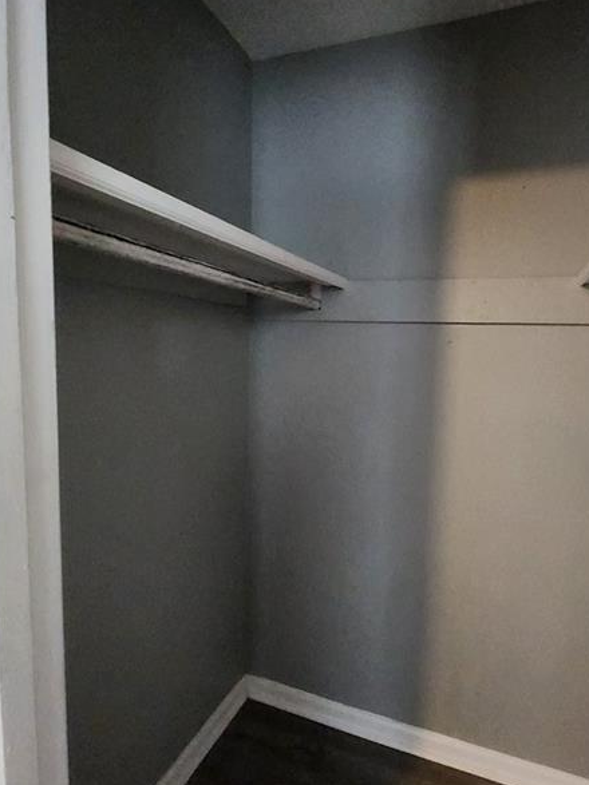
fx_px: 386
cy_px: 393
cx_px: 349
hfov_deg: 74.0
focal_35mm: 17
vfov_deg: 91.0
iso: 1250
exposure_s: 1/24
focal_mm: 2.2
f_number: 2.2
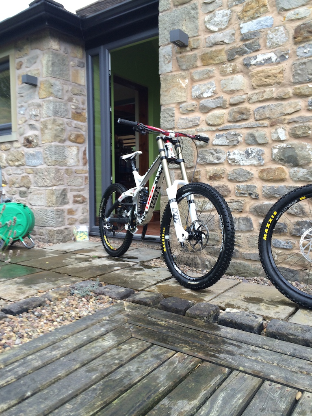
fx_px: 349
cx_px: 156
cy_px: 208
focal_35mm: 29
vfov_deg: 61.7
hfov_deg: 48.2
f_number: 2.2
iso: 32
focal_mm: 4.15
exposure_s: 1/60
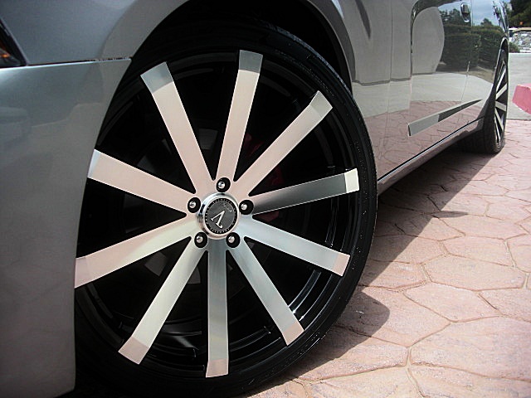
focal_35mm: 36
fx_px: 552
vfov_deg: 39.7
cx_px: 266
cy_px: 199
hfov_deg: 51.4
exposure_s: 1/400
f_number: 2.8
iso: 50
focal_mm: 6.3
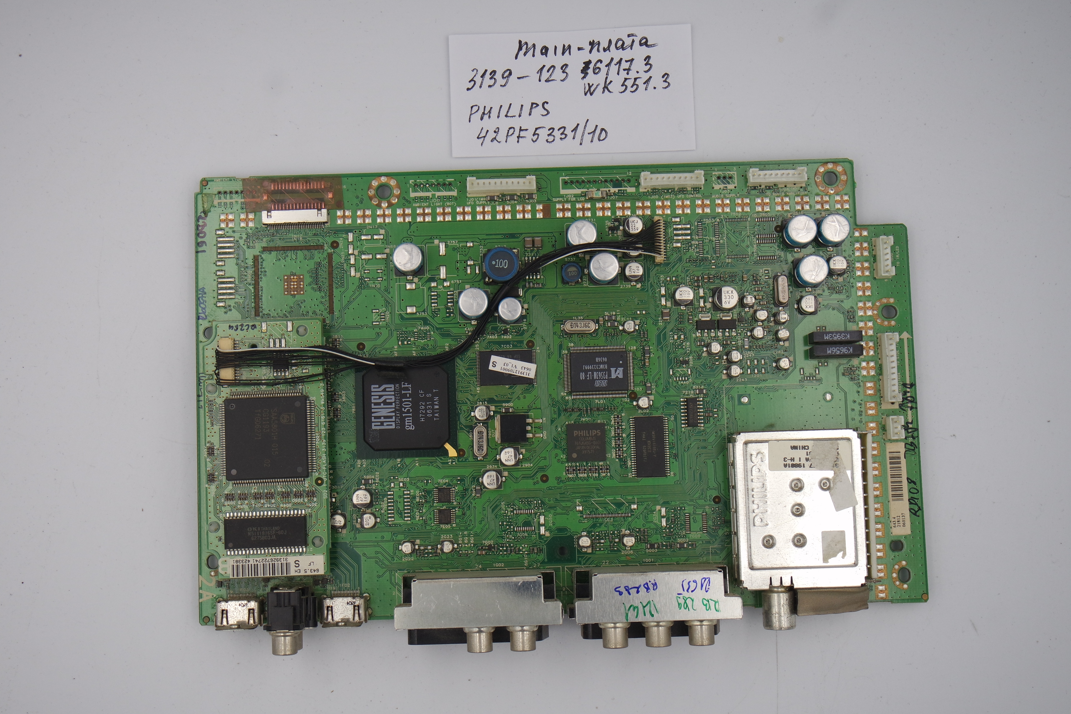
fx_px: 1428
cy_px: 357
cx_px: 536
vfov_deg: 28.1
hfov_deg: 41.1
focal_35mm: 48
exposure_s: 1/125
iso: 160
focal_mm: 18
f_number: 5.6
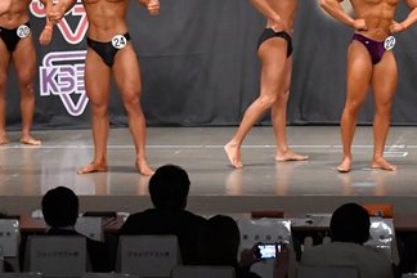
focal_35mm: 201
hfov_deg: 10.2
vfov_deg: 6.8
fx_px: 2328
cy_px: 23
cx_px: 329
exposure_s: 1/400
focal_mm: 56
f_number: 5.6
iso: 6400
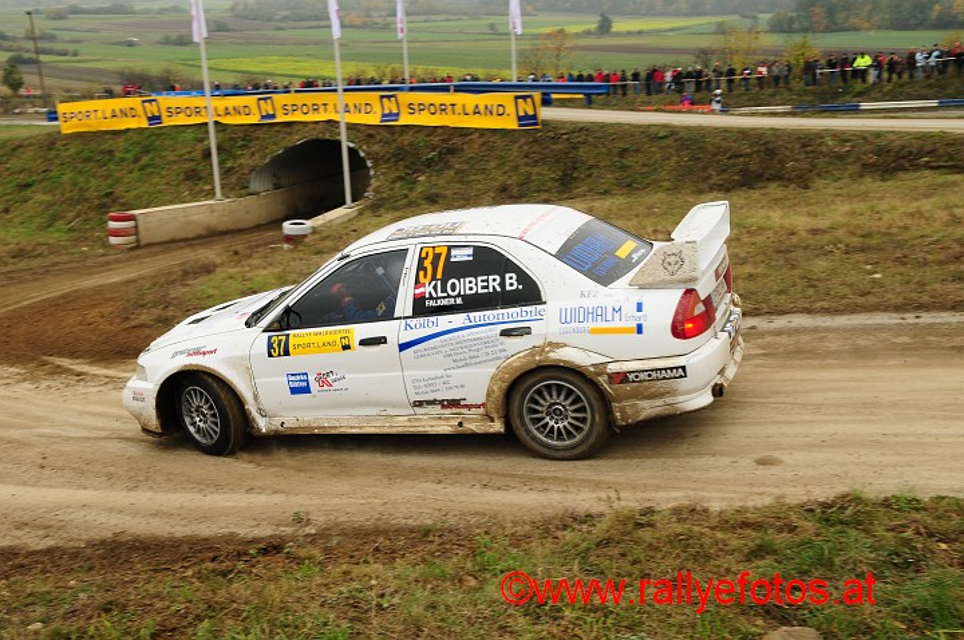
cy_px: 320
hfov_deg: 49.6
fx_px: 1043
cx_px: 482
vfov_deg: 34.1
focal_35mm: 39
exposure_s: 1/250
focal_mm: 26
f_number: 6.3
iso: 320
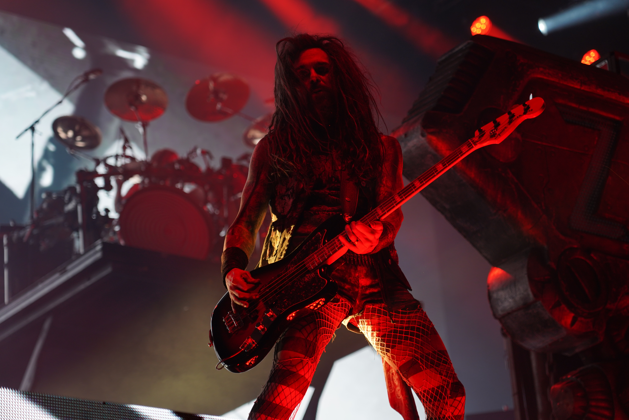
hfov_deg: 19.5
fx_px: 1834
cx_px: 314
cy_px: 210
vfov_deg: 13.0
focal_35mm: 105
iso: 400
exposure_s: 1/125
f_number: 4
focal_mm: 105
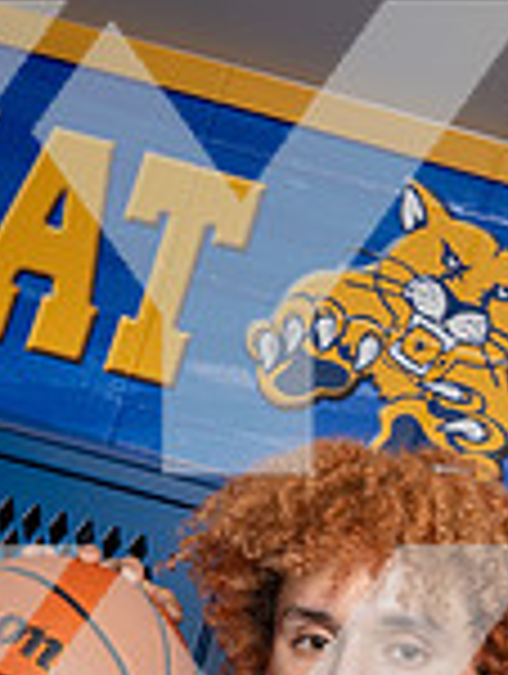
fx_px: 1737
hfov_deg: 16.5
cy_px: 785
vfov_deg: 20.7
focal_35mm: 89
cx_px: 441
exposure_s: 1/200
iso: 320
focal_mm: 24
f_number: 5.6
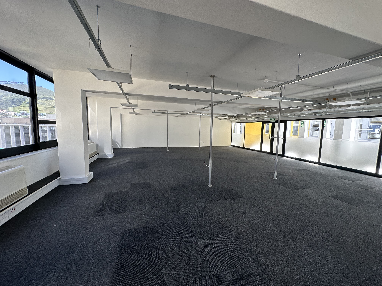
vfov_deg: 85.7
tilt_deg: -6.7
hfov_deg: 102.1
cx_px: 191
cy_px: 143
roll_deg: -2.5
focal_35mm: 14
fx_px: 154
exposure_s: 1/99
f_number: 2.2
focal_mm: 2.22
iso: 50
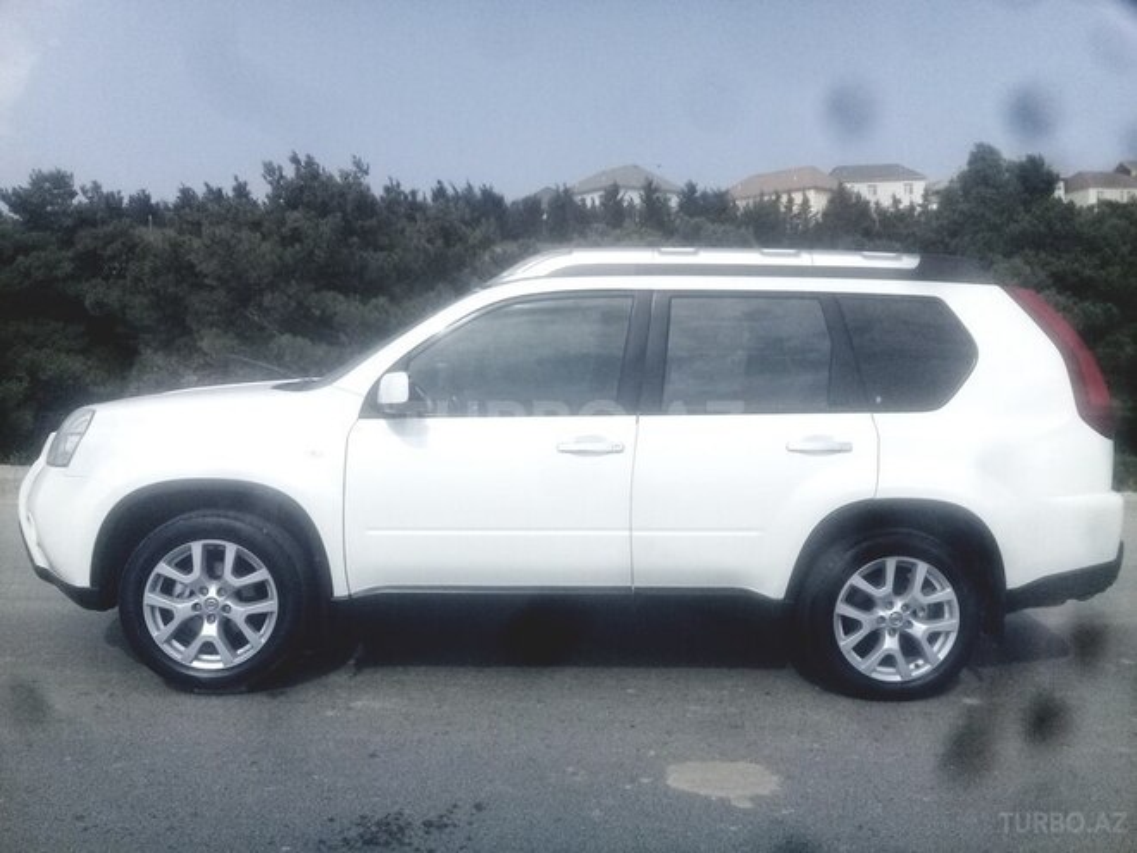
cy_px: 426
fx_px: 1018
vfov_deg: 45.4
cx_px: 568
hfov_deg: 58.4
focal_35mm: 31
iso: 50
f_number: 2.2
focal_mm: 3.3
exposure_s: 1/2242
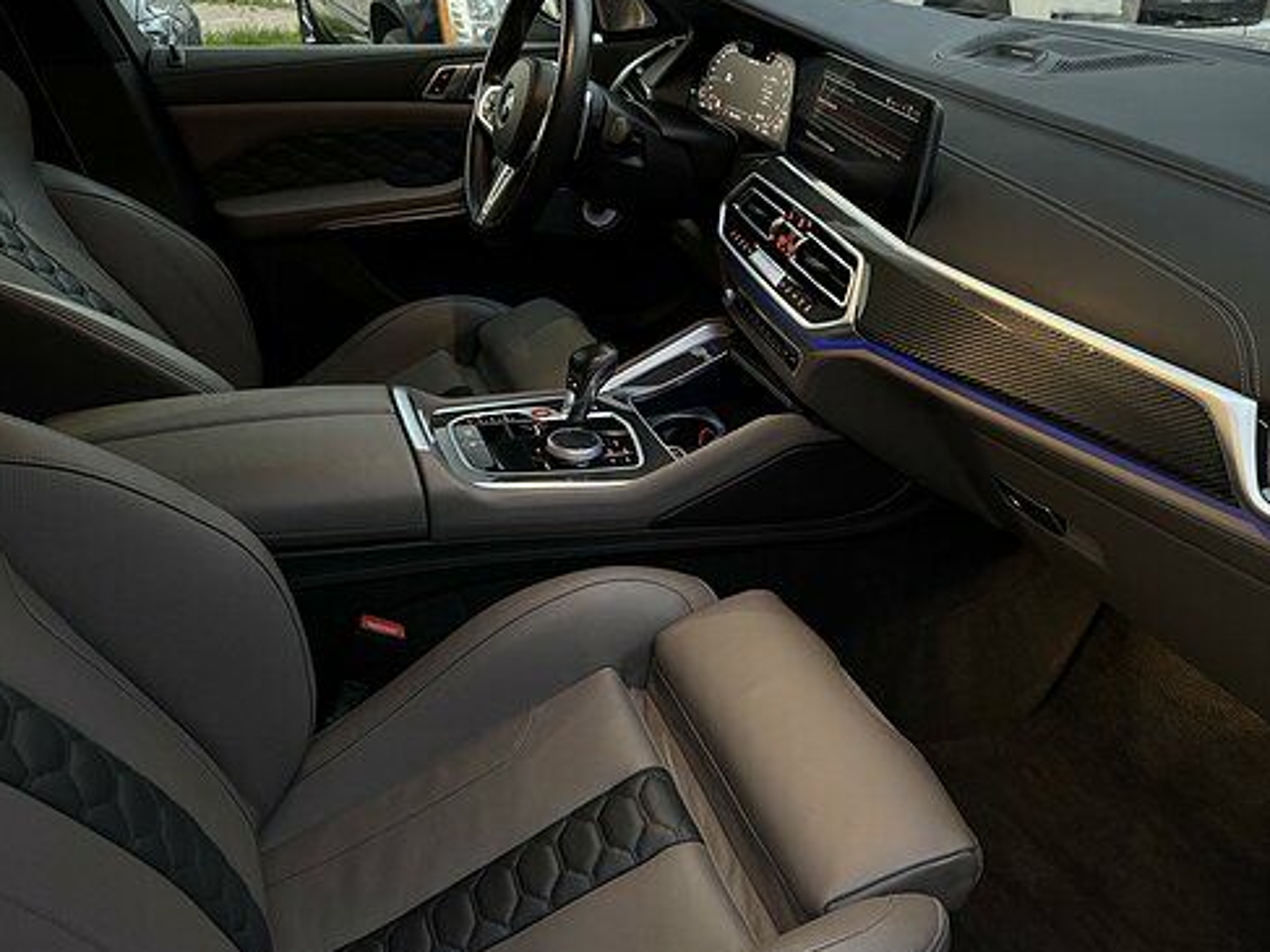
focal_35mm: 27
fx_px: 990
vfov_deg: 51.3
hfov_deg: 65.2
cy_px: 442
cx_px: 704
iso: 1250
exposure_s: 1/27
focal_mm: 6.76
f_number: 1.78
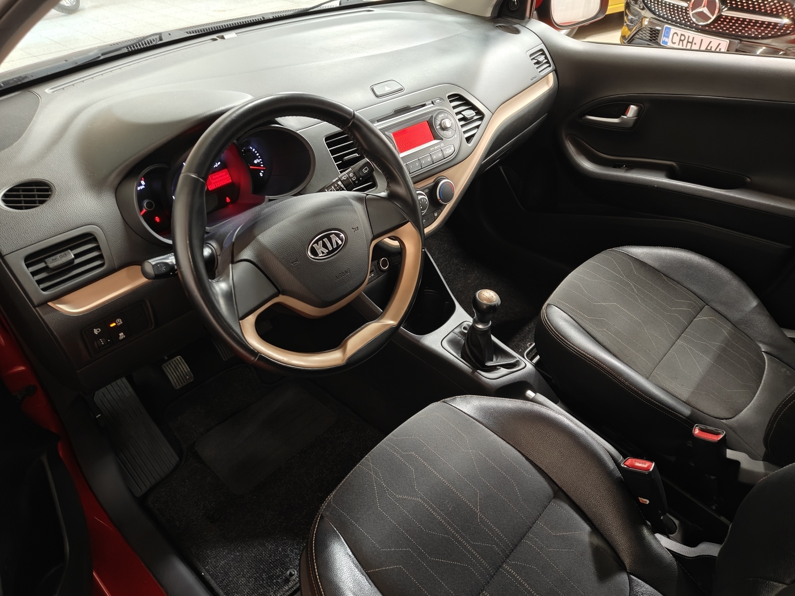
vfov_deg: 56.8
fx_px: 551
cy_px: 298
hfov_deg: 71.6
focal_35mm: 24
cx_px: 398
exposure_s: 1/24
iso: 160
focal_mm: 5.59
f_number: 1.8
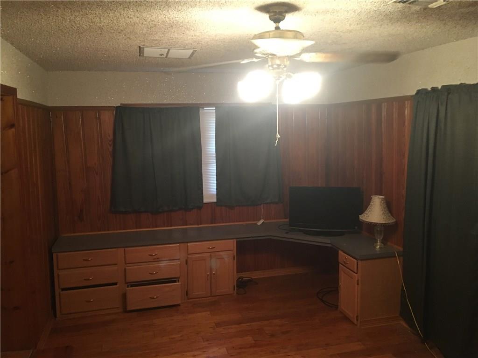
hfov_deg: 61.7
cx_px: 239
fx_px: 400
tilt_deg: -8.0
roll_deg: -0.3
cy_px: 179
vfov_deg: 48.2
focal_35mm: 29
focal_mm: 4.15
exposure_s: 1/24
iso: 200
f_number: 2.2
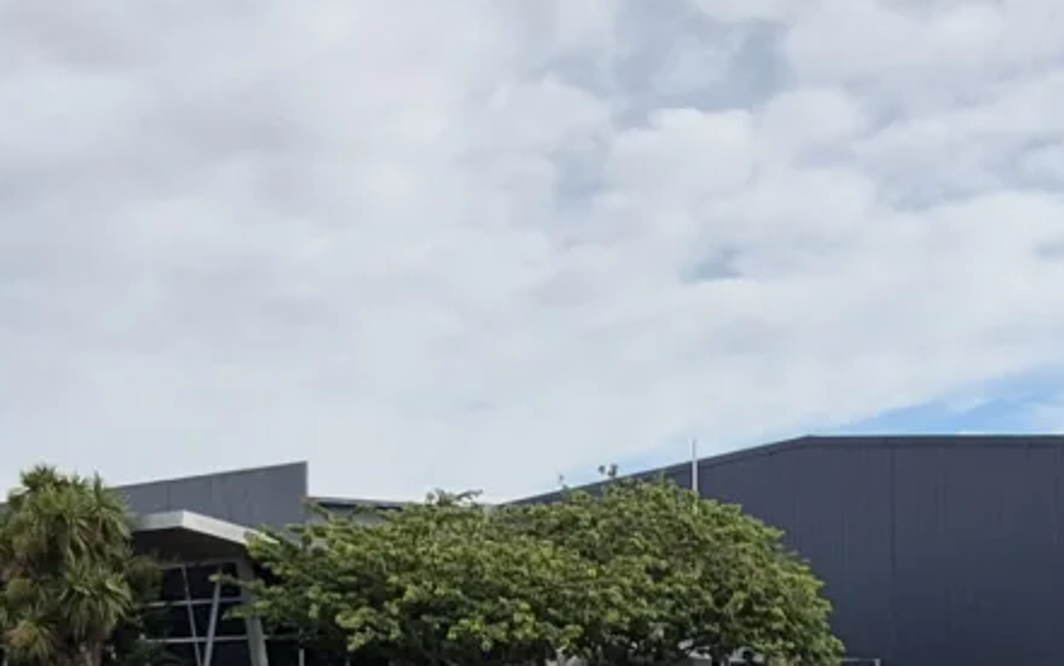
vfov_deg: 19.5
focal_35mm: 64
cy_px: 717
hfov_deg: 32.0
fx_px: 1857
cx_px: 511
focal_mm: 1.74
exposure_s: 1/2232
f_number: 2.2
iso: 50
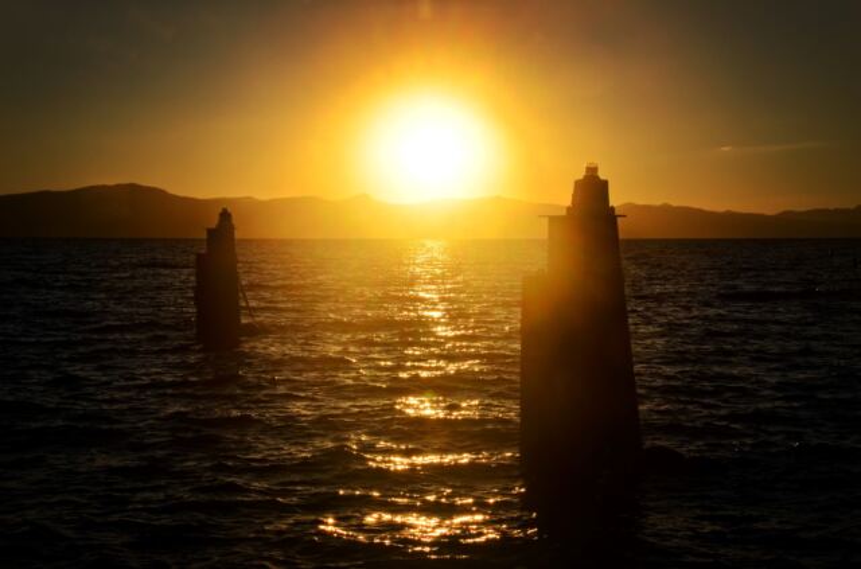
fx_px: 1574
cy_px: 284
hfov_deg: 30.6
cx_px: 430
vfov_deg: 20.5
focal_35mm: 66
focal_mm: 44
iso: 200
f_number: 18
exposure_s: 1/800
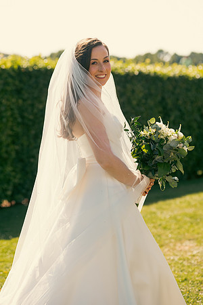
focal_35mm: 105
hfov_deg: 13.0
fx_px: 888
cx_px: 102
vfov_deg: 19.5
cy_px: 152
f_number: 3.5
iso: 200
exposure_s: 1/800
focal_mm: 105
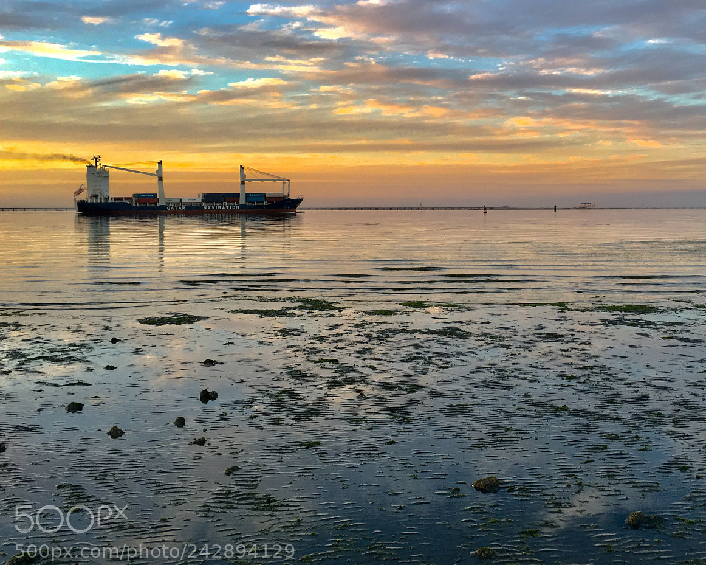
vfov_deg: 38.1
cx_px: 463
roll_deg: +0.7
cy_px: 234
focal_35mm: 39
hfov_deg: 46.2
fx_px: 815
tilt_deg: -1.2
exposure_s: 1/100
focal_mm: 4.15
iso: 32
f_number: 2.2
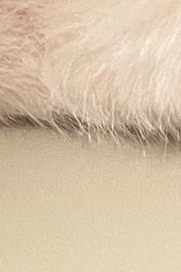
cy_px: -425
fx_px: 1675
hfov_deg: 6.1
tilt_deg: -9.2
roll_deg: +0.1
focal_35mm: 222
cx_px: 308
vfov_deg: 8.3
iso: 200
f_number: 1.5
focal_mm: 5.7
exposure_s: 1/50
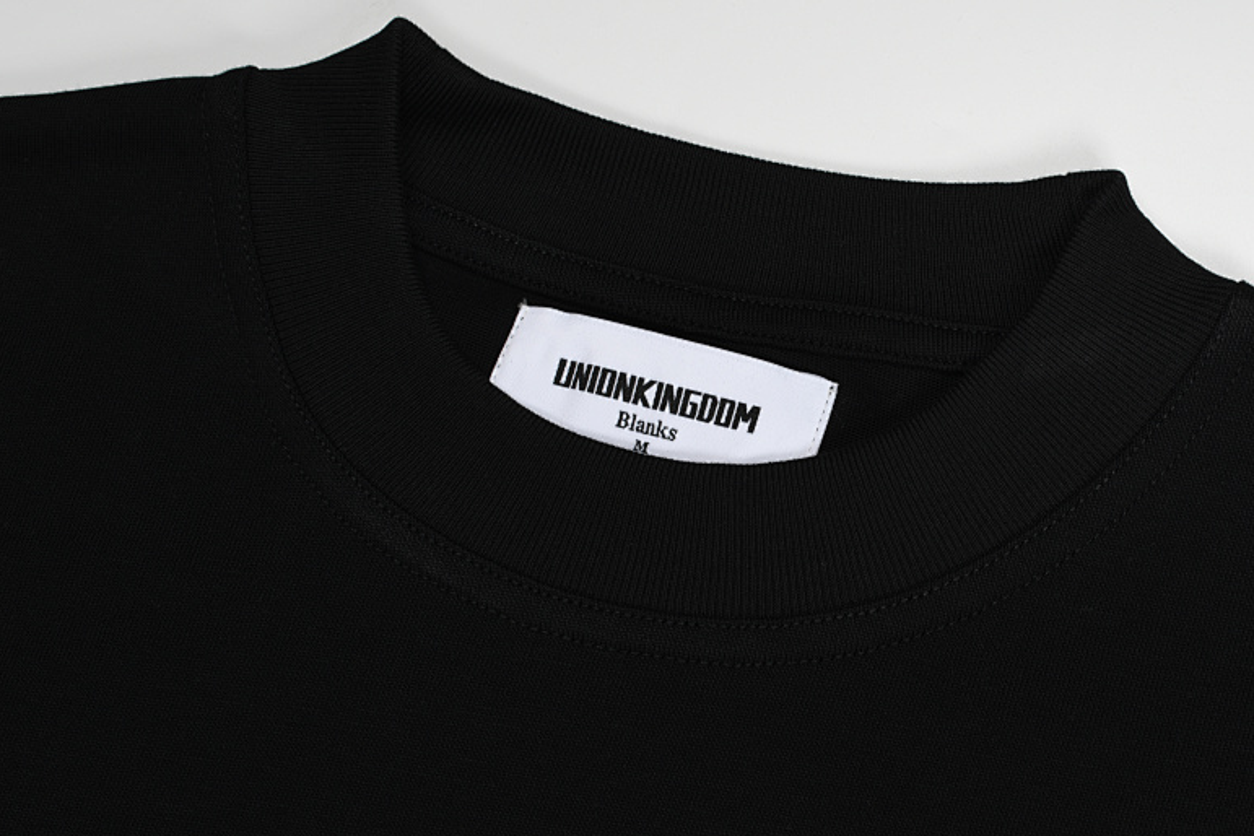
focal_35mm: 70
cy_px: 494
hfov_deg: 28.7
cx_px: 779
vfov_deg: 19.4
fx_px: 2438
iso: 100
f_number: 14
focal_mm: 50
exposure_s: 1/125
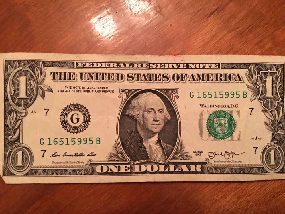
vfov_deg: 48.2
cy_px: 107
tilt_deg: -85.6
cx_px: 142
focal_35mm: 29
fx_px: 239
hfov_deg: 61.7
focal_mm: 4.15
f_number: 2.2
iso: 64
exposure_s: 1/4
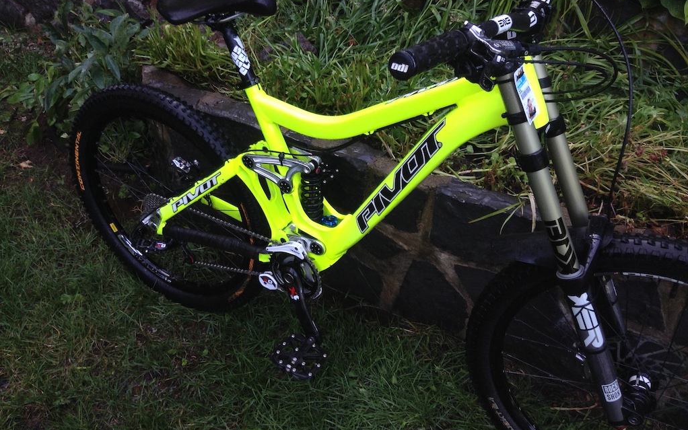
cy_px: 195
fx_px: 656
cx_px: 344
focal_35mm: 35
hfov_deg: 55.3
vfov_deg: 36.3
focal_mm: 3.3
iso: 32
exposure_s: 1/120
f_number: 2.4
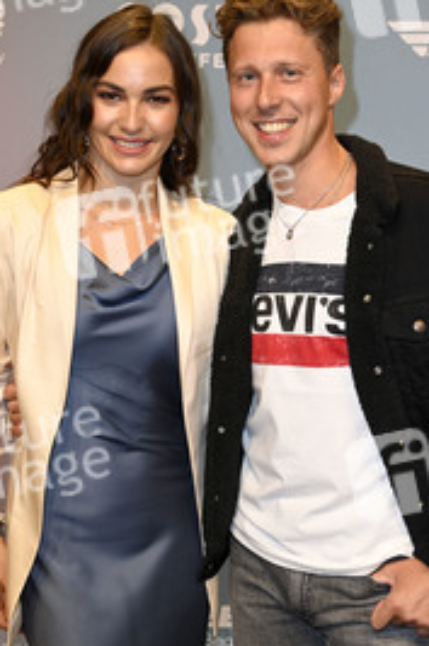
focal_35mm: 75
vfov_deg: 27.0
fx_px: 1346
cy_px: 344
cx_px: 250
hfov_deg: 18.1
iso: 400
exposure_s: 1/160
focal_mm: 50
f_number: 5.6
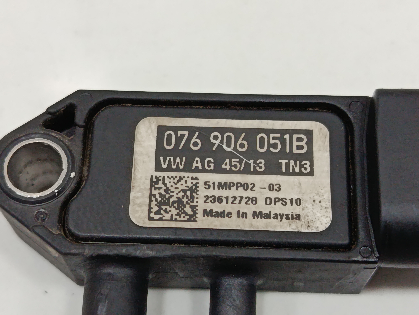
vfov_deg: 22.6
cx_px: 210
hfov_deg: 29.8
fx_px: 787
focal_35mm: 65
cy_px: 158
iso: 766
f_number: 1.7
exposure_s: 1/50
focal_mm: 5.24
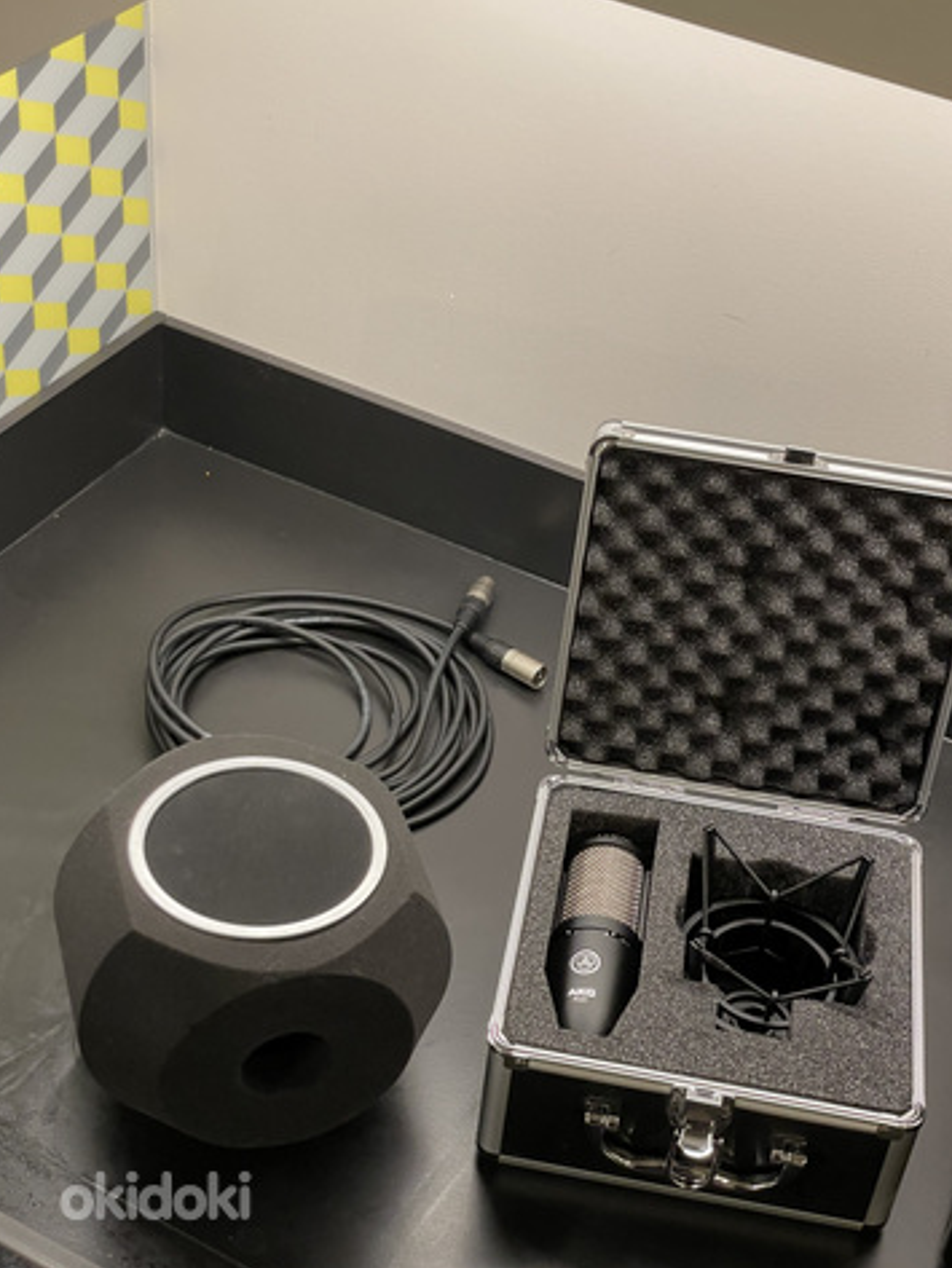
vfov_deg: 34.9
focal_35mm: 55
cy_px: 619
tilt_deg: -38.4
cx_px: 487
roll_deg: -6.2
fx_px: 2016
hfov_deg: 26.6
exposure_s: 1/50
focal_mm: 6
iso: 125
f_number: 2
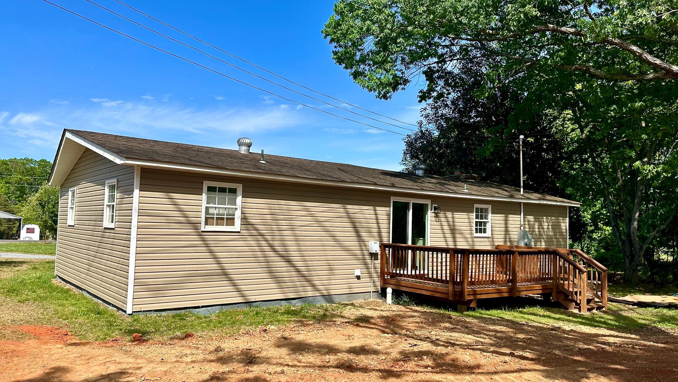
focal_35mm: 27
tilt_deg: +3.5
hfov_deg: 69.9
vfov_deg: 42.9
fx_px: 485
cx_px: 341
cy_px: 198
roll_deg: -1.2
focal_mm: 6.86
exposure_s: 1/3597
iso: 80
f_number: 1.78
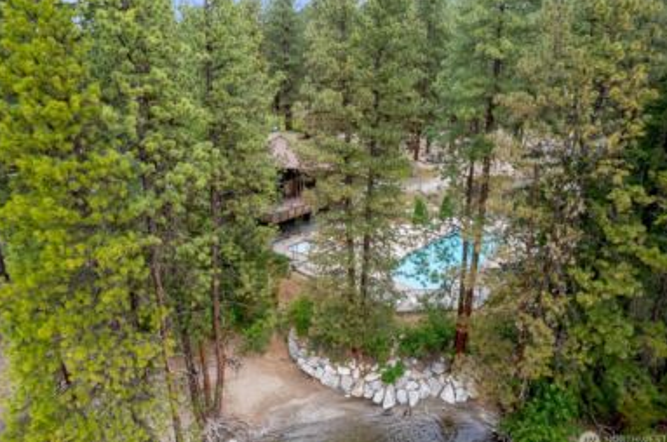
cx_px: 331
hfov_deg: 76.2
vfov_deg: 54.9
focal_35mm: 23
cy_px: 226
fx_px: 425
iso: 100
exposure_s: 1/640
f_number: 2.8
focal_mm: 8.38
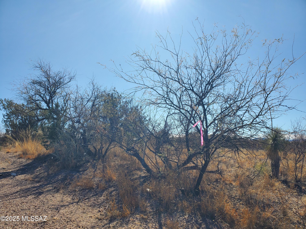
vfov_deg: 53.1
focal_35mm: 26
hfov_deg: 67.3
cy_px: 114
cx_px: 153
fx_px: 230
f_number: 2.4
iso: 50
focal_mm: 4.3
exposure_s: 1/1946
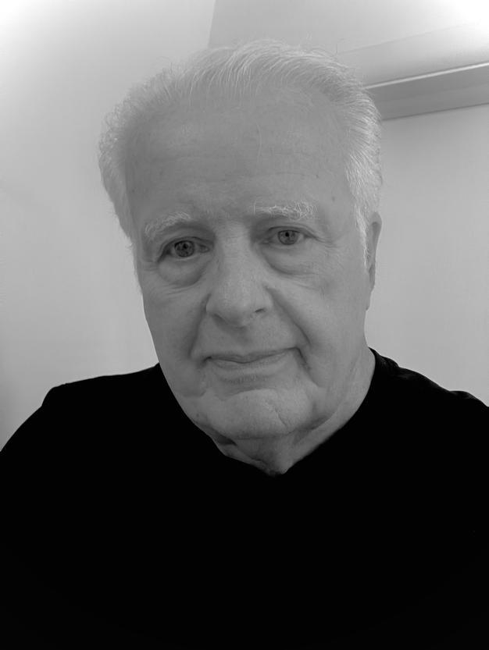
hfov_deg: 44.2
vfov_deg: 56.8
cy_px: 325
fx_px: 602
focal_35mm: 32
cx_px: 244
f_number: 2.2
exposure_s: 1/30
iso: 400
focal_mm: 2.87
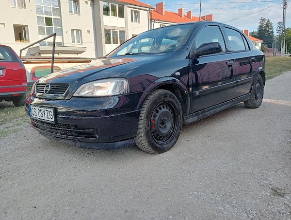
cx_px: 146
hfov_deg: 63.4
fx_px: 236
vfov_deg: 49.9
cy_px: 110
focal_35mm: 28
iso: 111
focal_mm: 4.04
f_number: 1.8
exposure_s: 1/161
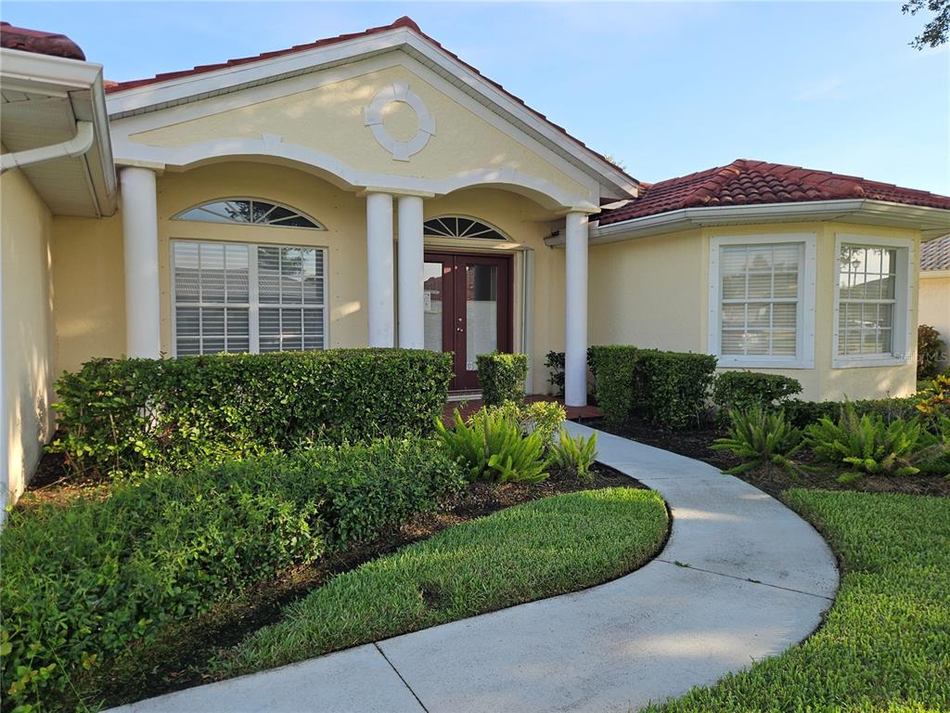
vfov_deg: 58.9
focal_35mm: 23
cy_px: 356
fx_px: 631
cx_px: 475
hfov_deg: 73.9
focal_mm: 5.4
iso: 25
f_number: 1.8
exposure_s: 1/575
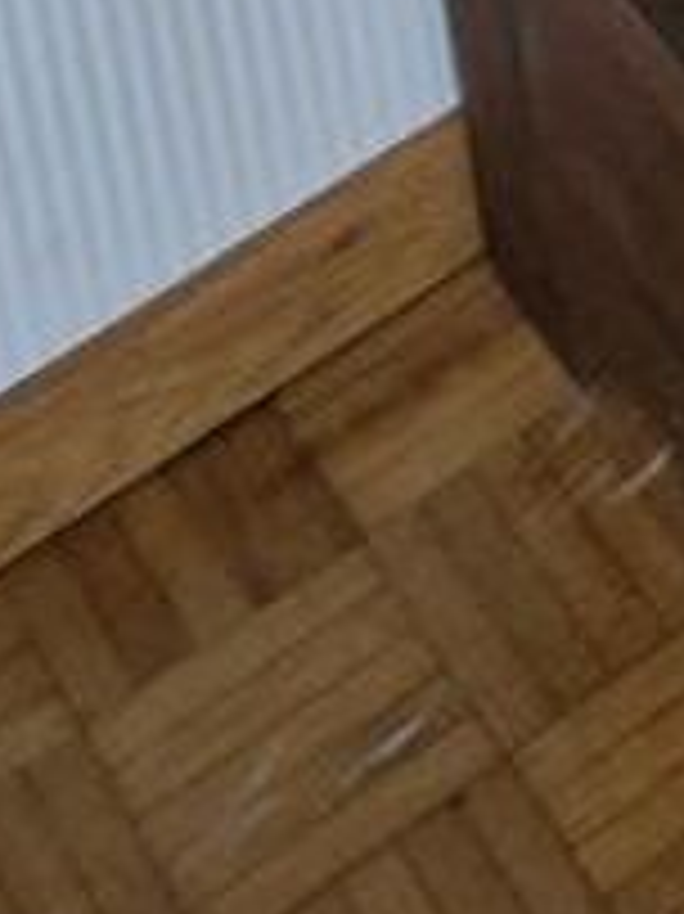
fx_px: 3982
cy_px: -2015
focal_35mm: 151
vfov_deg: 9.5
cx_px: 1179
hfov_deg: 9.4
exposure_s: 1/25
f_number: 1.8
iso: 640
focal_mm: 5.4
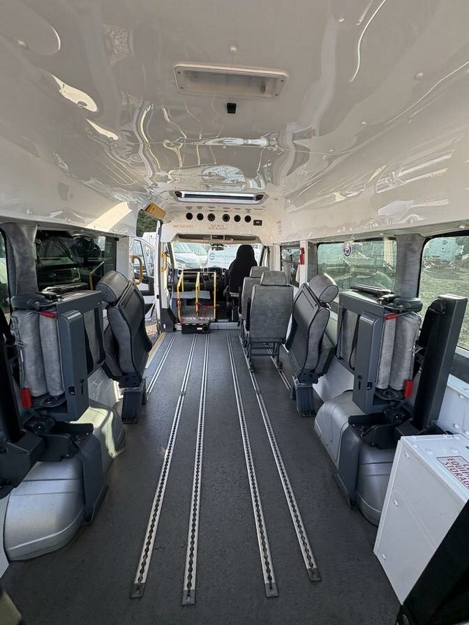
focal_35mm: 14
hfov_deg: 85.7
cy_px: 312
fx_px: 253
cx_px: 234
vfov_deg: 102.1
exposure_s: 1/156
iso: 64
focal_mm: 2.22
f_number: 2.2
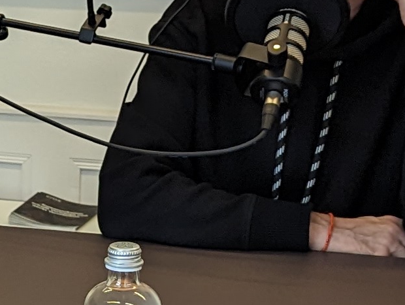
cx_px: -38
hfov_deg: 12.3
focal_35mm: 158
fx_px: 1851
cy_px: 317
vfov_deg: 9.3
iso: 99
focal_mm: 6.81
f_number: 1.85
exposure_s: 1/100
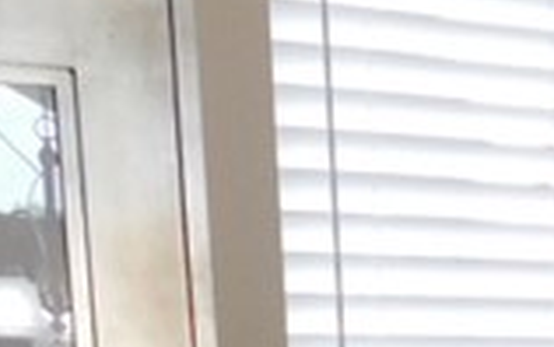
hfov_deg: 11.7
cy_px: 852
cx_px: 1157
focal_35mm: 158
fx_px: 2387
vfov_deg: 7.7
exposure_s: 1/60
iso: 125
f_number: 3
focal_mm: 4
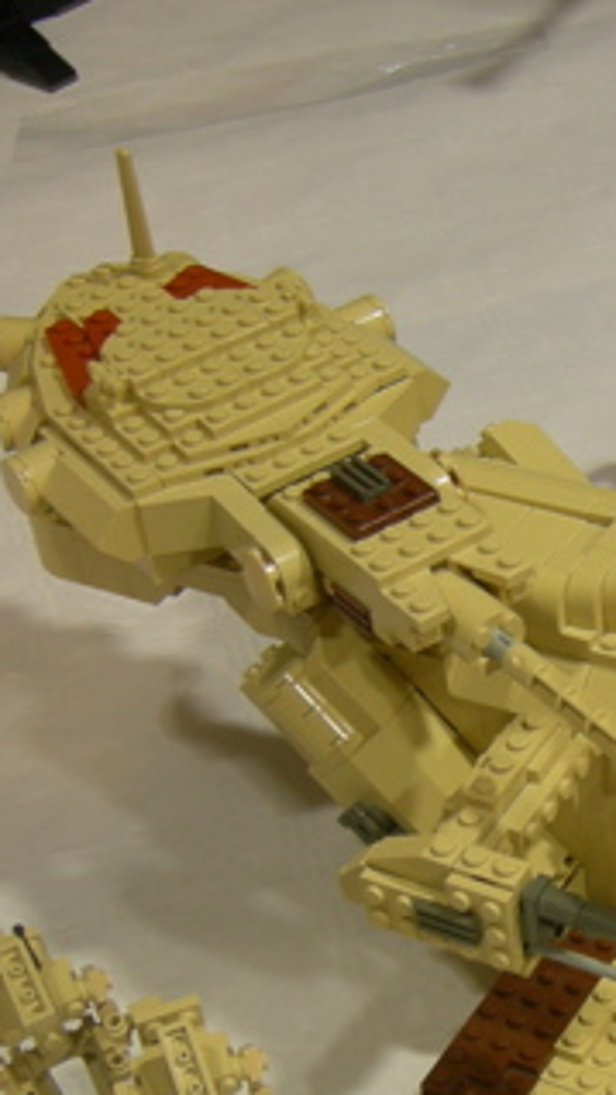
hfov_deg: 14.9
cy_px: 799
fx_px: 2293
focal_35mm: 79
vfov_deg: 26.6
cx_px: 702
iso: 64
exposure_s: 1/7.3
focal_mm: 7.5
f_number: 2.7
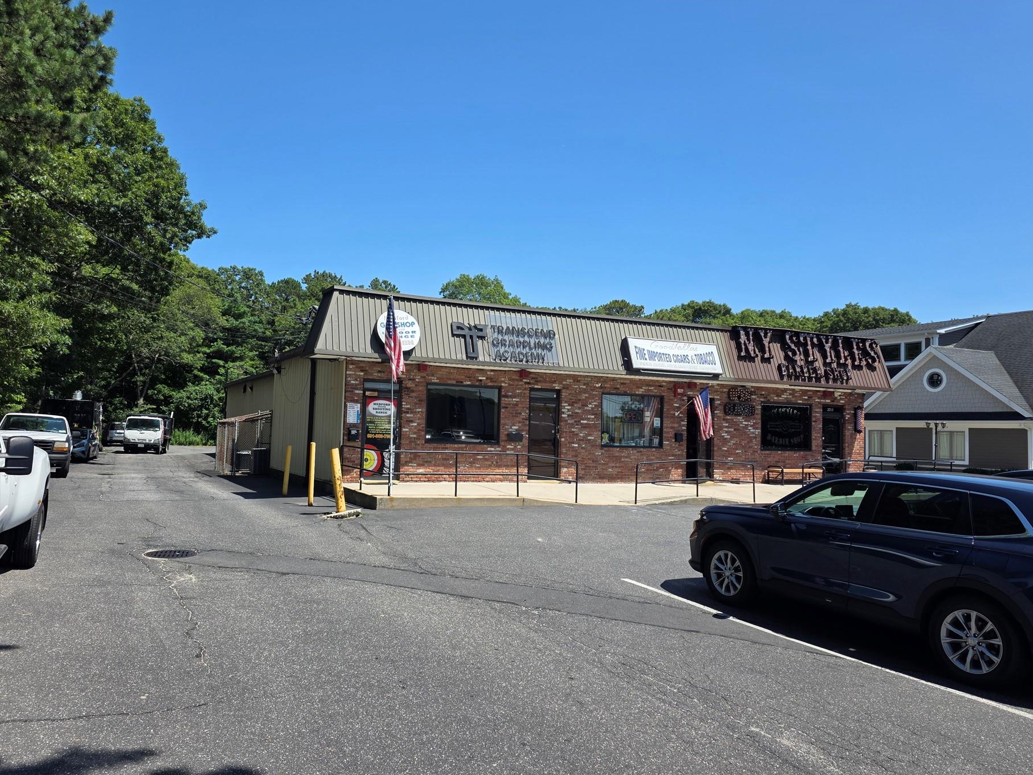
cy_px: 394
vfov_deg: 53.1
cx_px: 465
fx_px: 776
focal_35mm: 26
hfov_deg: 67.1
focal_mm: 6.3
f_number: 1.7
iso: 80
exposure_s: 1/4434
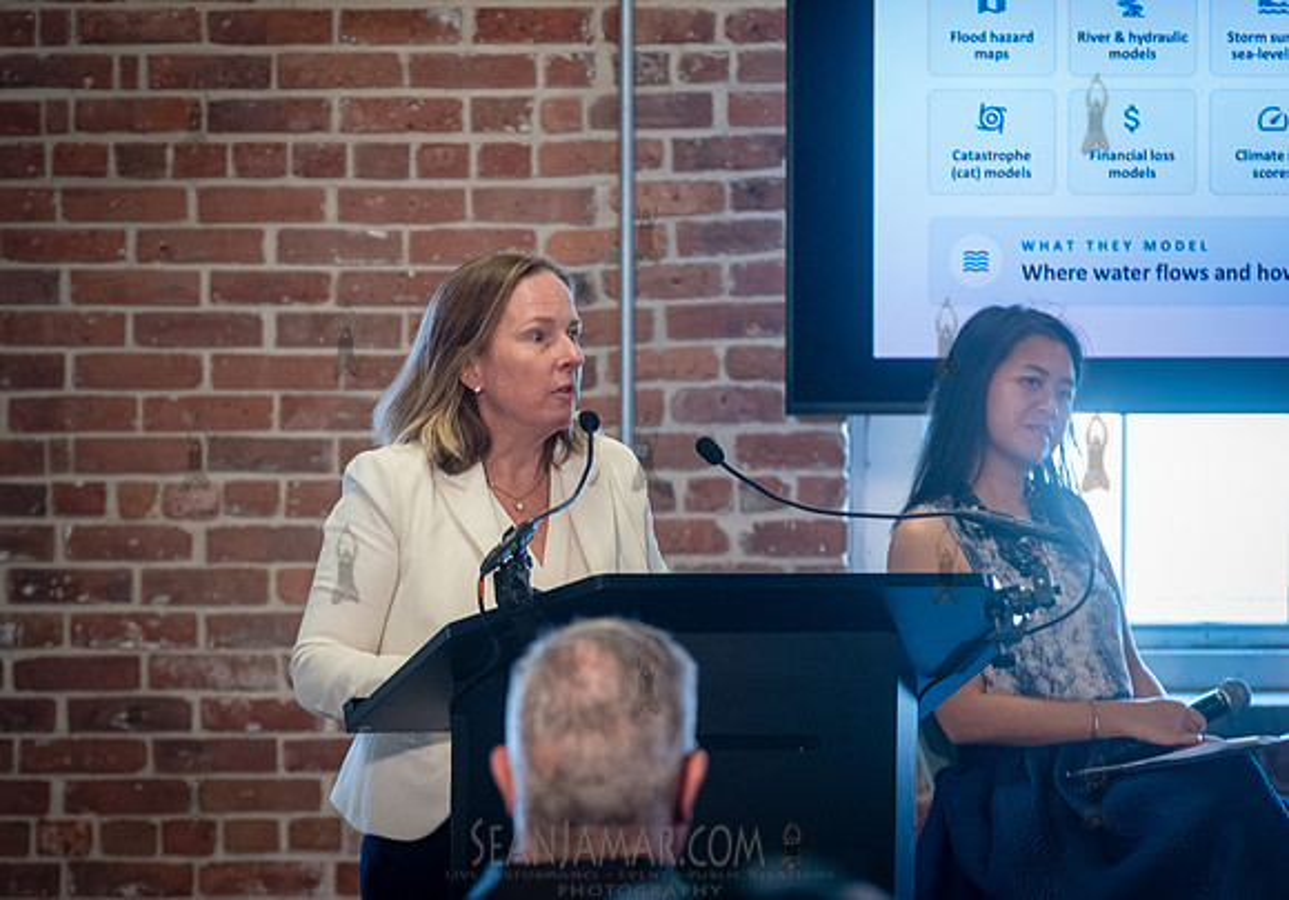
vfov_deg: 6.1
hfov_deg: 8.7
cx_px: 551
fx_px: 8501
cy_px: 427
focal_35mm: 234
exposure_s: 1/200
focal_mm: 200
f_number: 5.6
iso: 2500
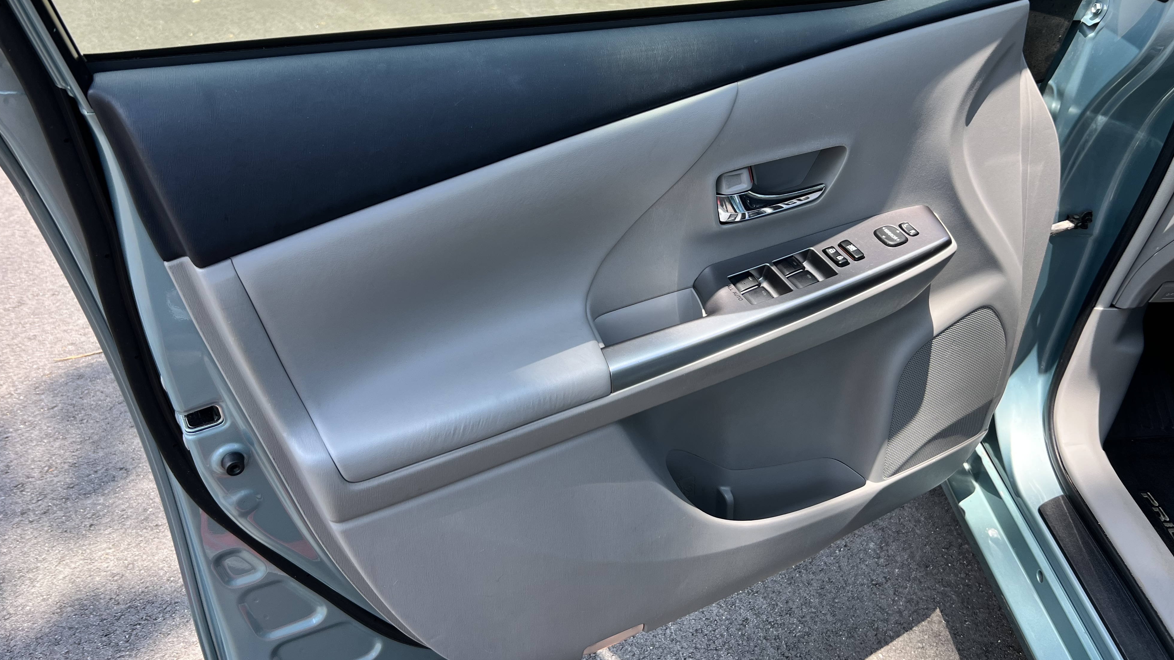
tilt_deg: -32.2
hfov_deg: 66.1
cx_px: 597
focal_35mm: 29
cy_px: 273
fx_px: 903
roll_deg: +3.8
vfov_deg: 40.0
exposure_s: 1/611
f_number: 1.5
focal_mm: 5.7
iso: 50
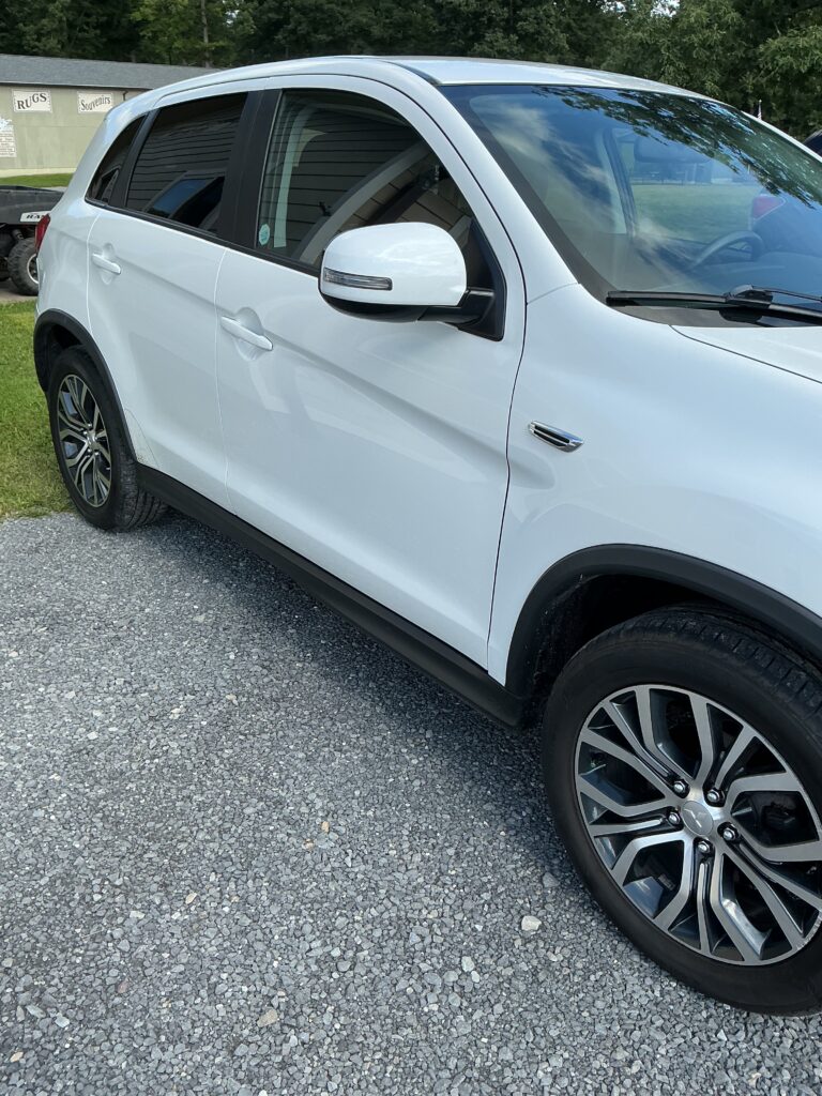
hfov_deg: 48.2
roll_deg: -2.6
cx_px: 411
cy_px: 548
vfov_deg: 61.7
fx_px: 918
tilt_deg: -25.6
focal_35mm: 29
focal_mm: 3
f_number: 1.8
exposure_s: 1/792
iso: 25
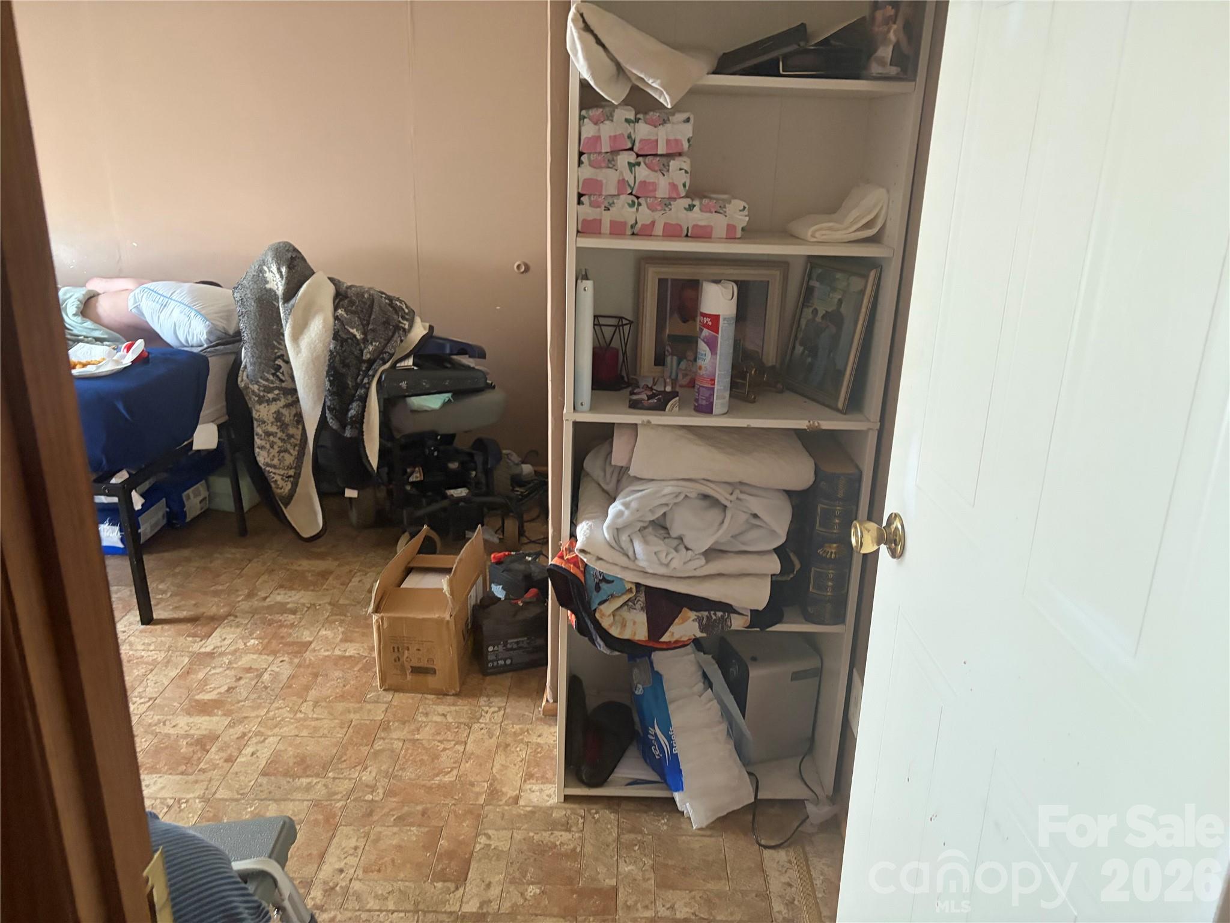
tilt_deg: -15.7
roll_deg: -0.9
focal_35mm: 26
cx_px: 615
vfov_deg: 53.1
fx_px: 924
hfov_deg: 67.3
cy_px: 462
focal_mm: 5.96
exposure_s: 1/60
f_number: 1.6
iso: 500
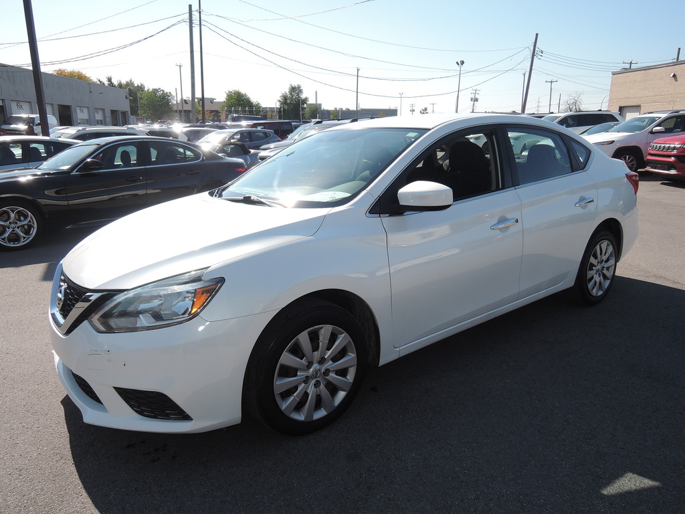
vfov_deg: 56.8
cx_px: 342
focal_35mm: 24
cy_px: 257
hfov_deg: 71.6
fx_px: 475
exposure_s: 1/1000
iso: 80
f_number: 2.8
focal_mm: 5.1
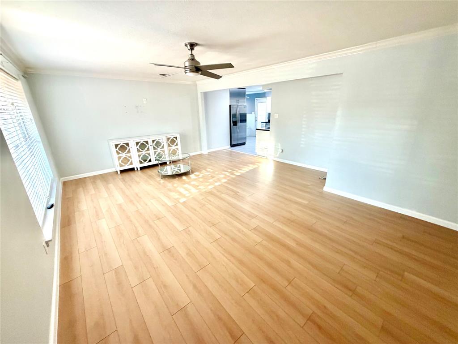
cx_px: 229
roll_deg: +2.1
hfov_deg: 102.1
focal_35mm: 14
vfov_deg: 85.7
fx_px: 185
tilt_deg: -17.1
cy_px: 172
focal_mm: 2.22
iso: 250
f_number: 2.2
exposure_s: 1/60
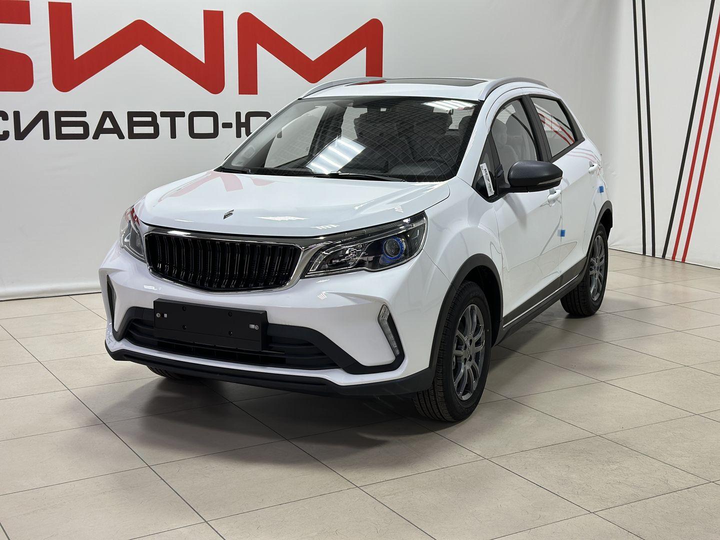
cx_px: 360
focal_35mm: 48
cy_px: 270
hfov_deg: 39.7
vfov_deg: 30.3
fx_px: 998
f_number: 1.78
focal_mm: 6.86
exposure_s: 1/100
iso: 64
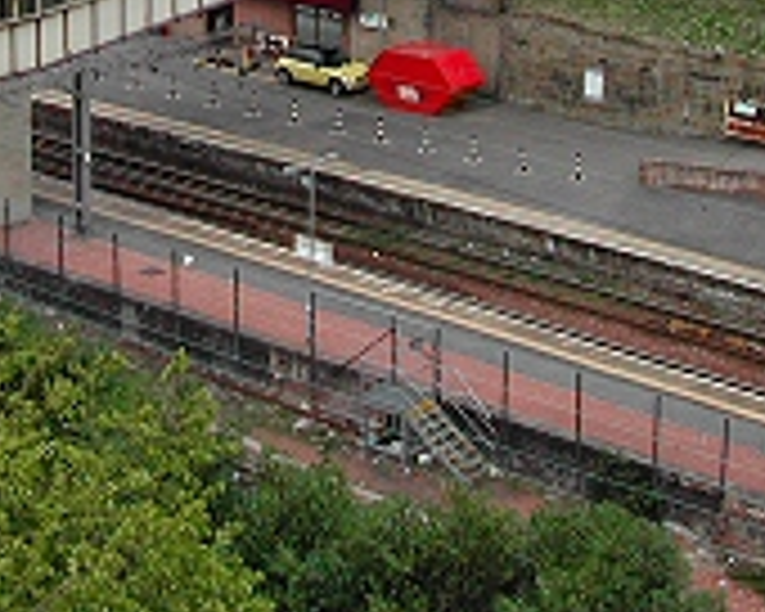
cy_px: -122
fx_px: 2536
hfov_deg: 17.1
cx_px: 198
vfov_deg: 13.4
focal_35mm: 112
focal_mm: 8
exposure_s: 1/111
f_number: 7.6
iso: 100
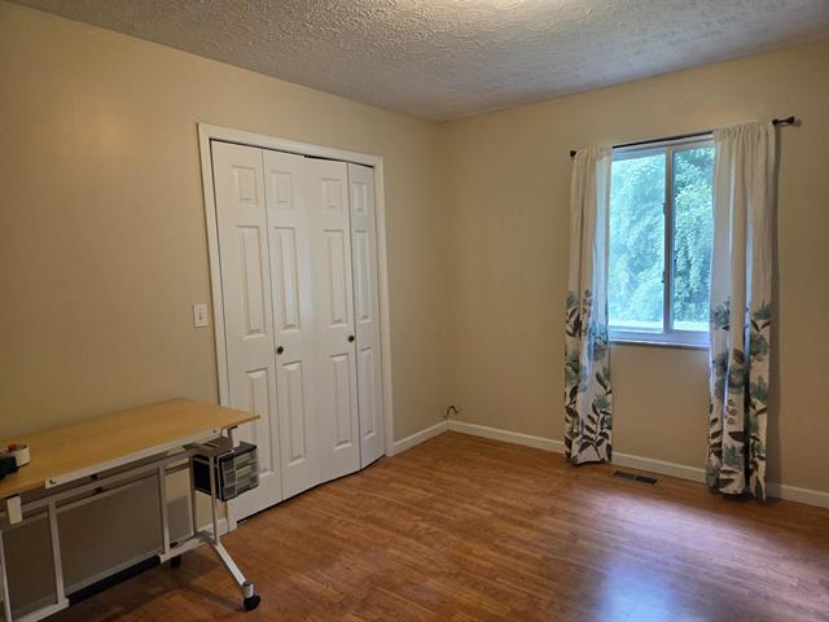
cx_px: 414
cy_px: 311
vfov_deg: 58.9
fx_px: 551
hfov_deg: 73.9
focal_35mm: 23
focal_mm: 5.4
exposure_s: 1/120
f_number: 1.8
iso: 320
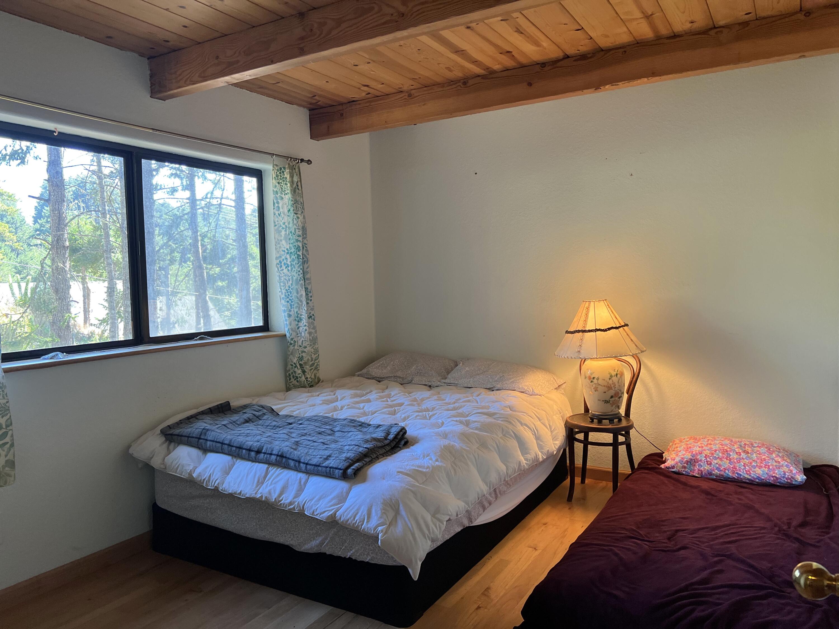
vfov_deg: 53.1
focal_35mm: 26
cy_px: 314
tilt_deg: -2.7
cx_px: 420
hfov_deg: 67.3
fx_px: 630
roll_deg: +1.3
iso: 125
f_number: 1.5
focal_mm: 5.7
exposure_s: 1/120
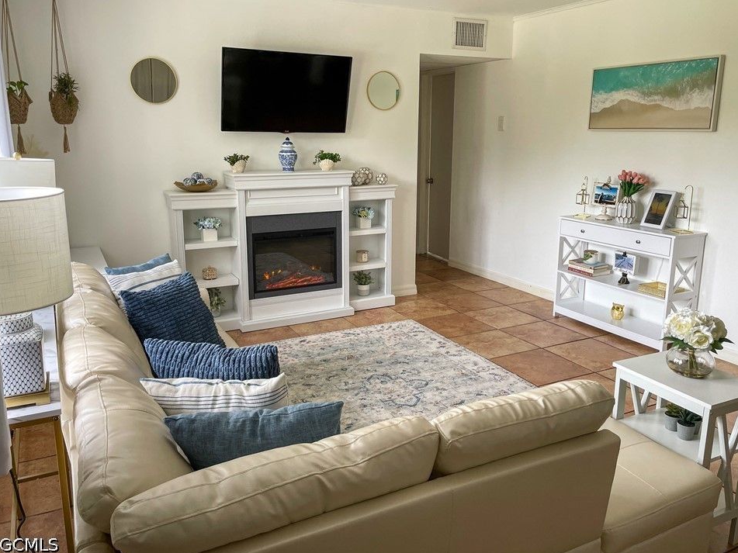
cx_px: 383
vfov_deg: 49.7
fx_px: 597
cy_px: 260
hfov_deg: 63.4
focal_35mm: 28
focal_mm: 4.2
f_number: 1.6
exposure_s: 1/120
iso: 100
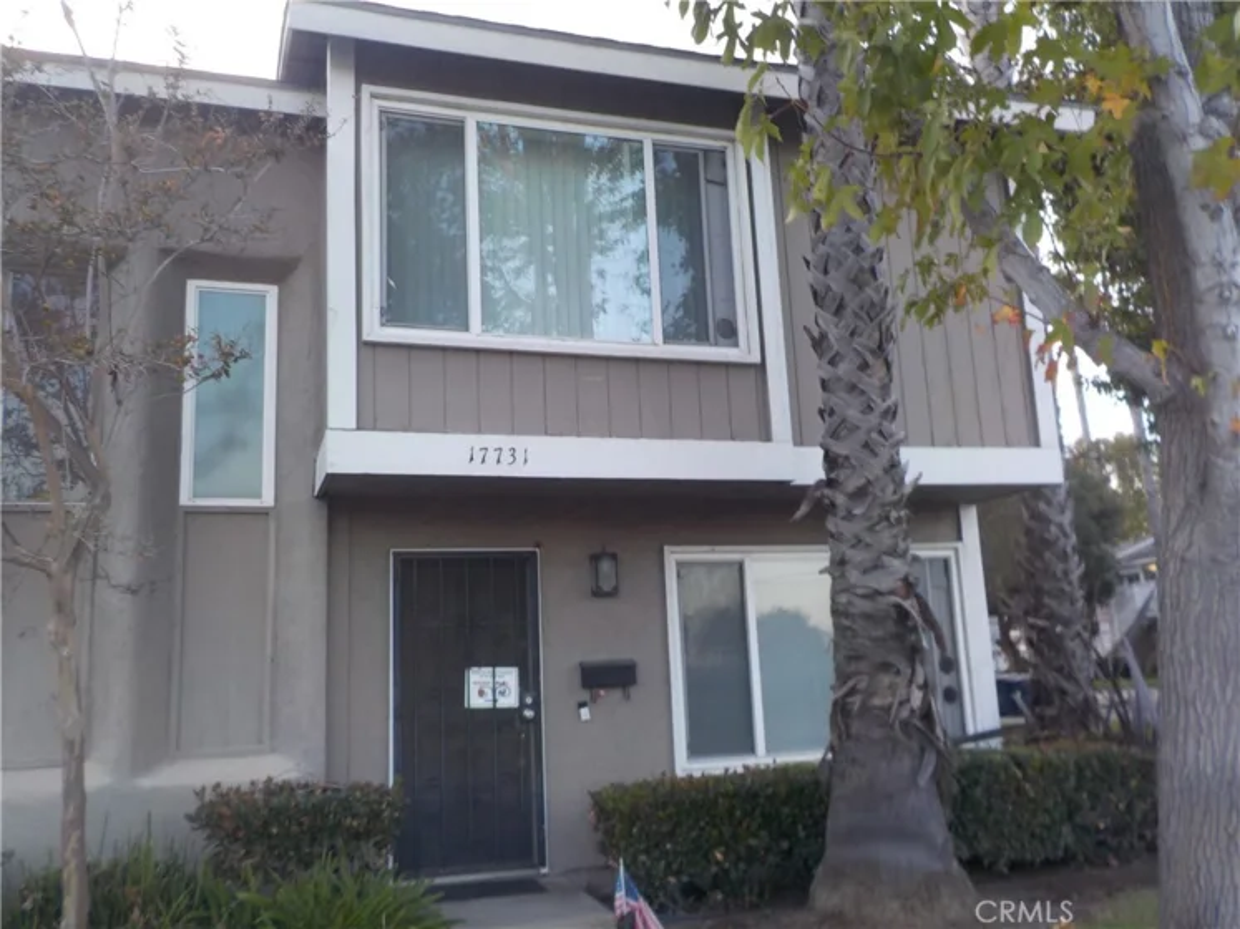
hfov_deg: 60.0
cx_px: 620
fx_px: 1074
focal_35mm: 30
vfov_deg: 46.8
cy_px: 464
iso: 125
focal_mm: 4.1
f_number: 3.3
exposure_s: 1/30
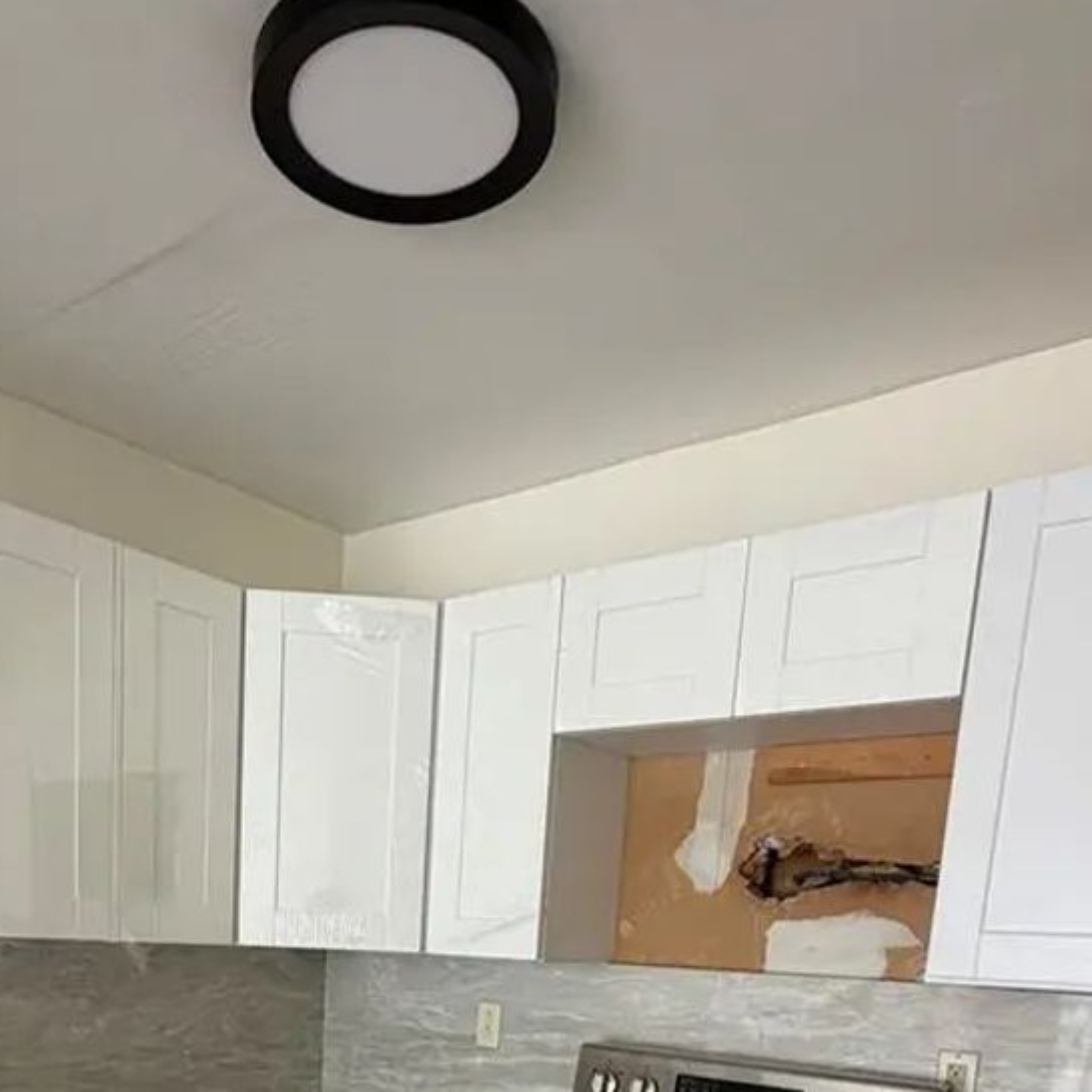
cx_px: 387
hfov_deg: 51.8
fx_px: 1106
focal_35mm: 31
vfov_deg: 43.6
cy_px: 1131
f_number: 2.2
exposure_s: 1/121
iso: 160
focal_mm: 2.22
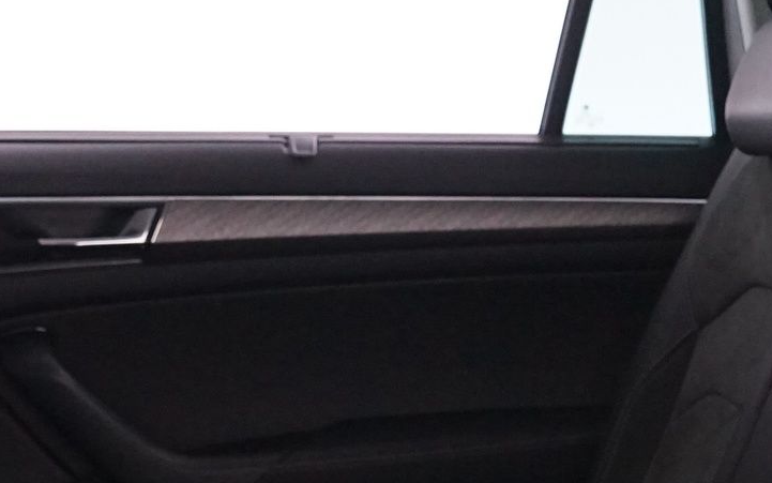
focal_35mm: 106
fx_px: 2231
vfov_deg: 12.1
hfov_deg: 19.6
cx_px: 410
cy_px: 579
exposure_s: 1/13
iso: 4000
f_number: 5
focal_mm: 30
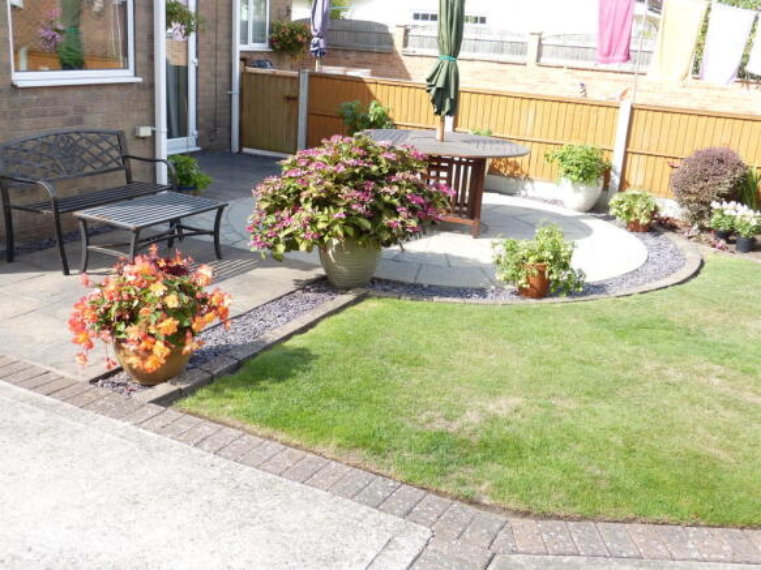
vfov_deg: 39.6
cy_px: 285
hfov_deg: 51.4
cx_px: 380
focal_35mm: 36
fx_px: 791
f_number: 4
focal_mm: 6.2
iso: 100
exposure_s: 1/250
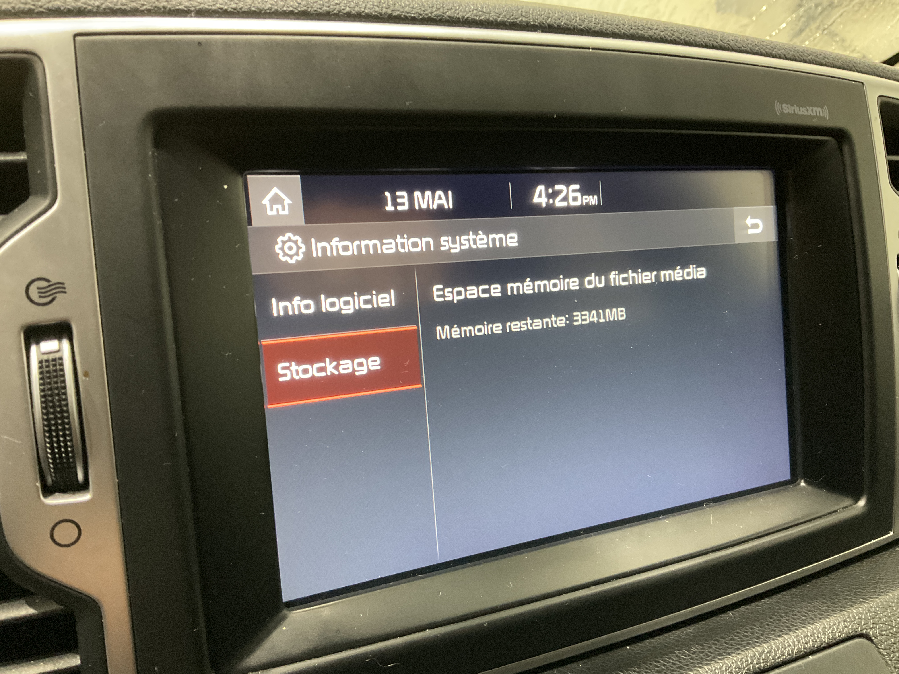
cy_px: 337
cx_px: 450
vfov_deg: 48.2
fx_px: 753
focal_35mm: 29
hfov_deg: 61.7
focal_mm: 3
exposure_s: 1/30
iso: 250
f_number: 1.8
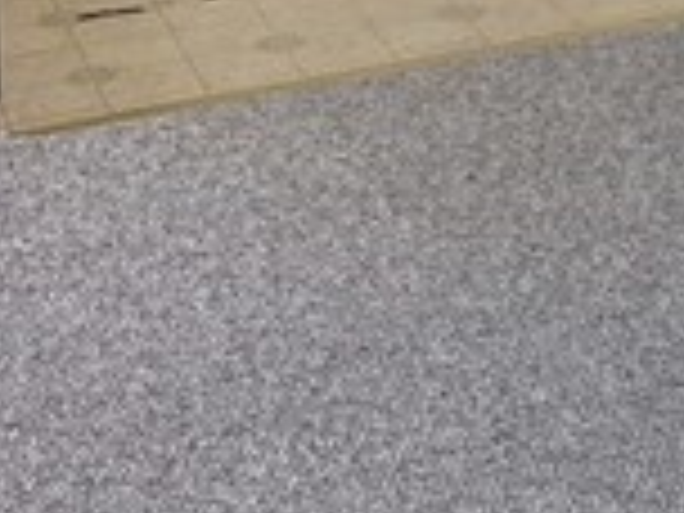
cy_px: -868
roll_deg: +1.3
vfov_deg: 7.7
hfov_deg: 10.6
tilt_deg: -5.6
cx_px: 1202
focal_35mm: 175
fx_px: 3458
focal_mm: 4.25
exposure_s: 1/121
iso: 100
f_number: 1.8
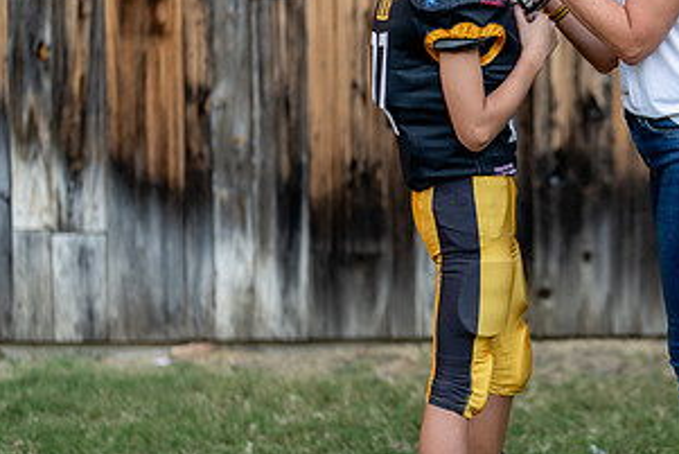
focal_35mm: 111
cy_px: 210
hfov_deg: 18.1
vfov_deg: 12.4
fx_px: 2094
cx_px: 614
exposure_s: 1/1600
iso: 100
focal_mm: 50
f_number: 1.2
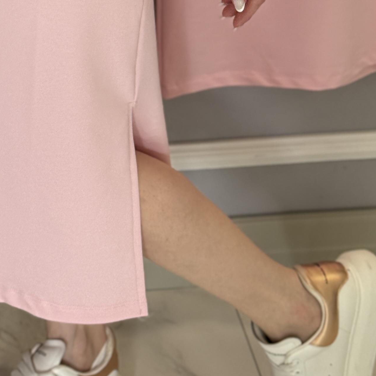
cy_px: -160
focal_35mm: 134
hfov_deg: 12.9
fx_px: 1647
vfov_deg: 12.5
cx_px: 14
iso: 125
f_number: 1.78
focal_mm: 6.76
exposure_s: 1/242
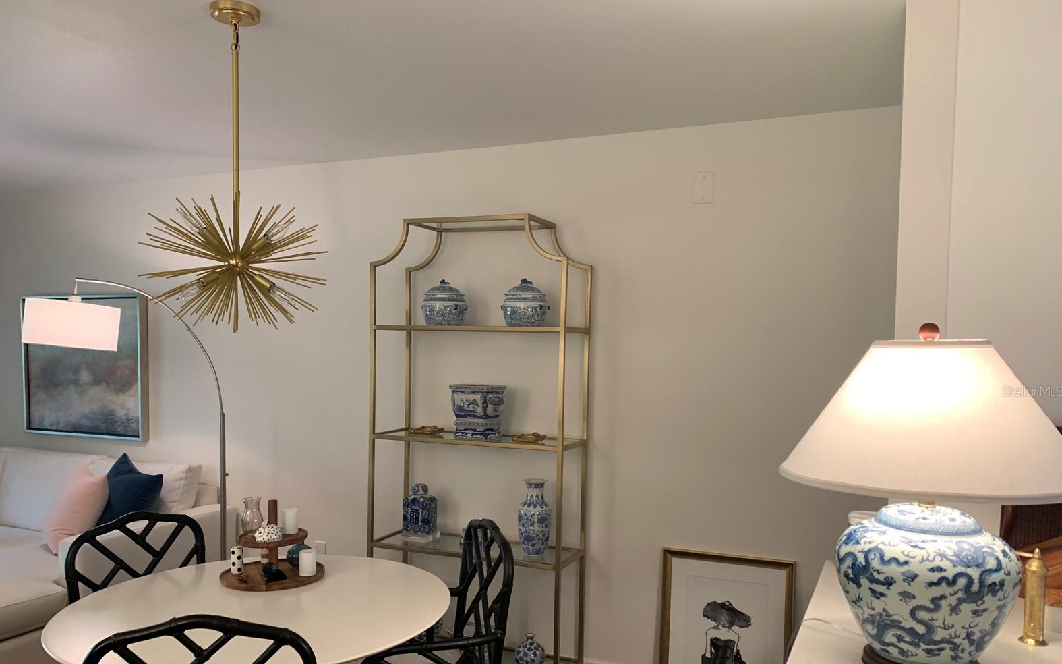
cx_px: 527
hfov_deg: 66.5
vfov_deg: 44.3
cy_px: 391
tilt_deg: -1.9
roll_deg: -0.1
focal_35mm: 28
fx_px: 810
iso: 125
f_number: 1.8
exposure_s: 1/60
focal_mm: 4.25
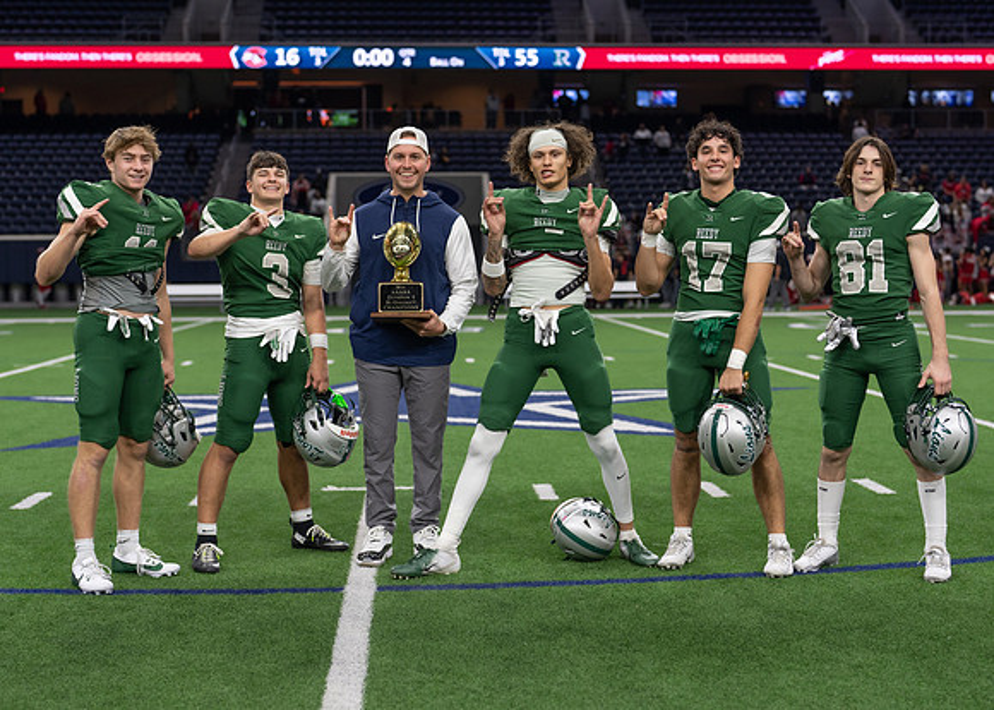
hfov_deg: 32.7
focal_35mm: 60
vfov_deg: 23.7
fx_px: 1692
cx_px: 533
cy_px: 334
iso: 320
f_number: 2.2
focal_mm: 50
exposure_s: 1/320
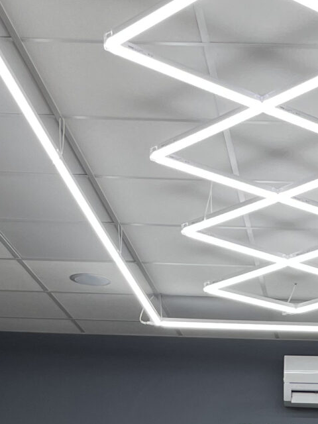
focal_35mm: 104
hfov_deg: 13.9
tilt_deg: -3.8
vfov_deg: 16.1
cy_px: 751
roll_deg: -1.3
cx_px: 345
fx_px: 1274
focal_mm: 4.2
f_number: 1.6
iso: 64
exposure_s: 1/121
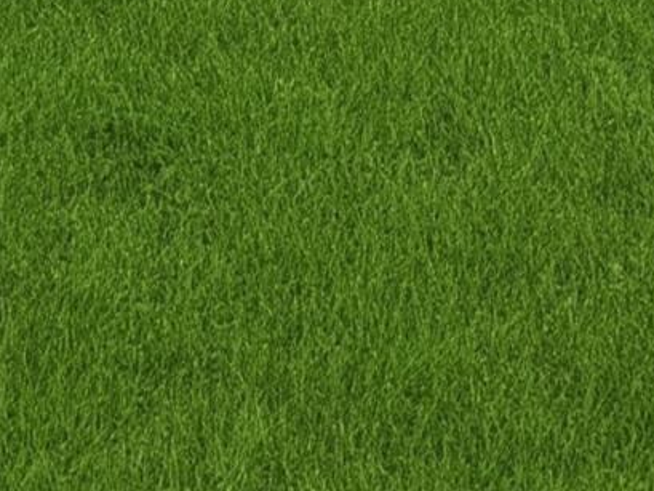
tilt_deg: -2.8
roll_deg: -2.3
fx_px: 3326
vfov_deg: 7.8
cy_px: -704
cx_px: 492
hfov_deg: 11.2
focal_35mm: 176
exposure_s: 1/7353
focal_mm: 6.8
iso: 80
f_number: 1.8
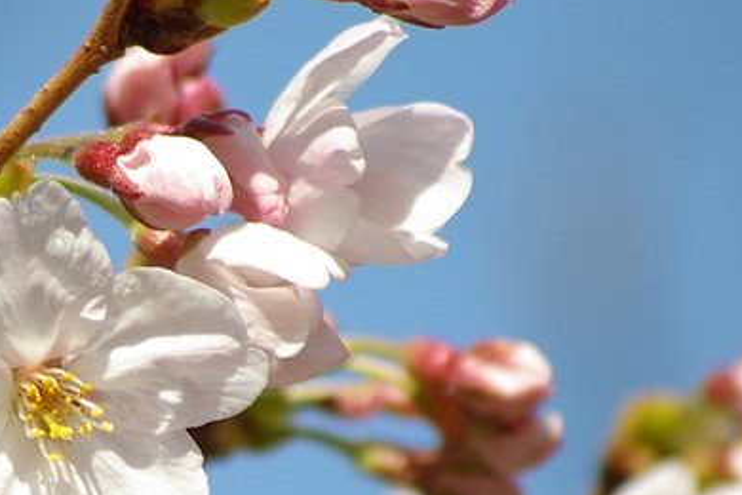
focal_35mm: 1181
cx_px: 49
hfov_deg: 1.7
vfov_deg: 1.2
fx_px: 24340
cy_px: 406
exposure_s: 1/500
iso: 200
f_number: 8
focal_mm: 300
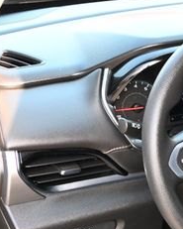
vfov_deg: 24.0
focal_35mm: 78
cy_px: 190
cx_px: 287
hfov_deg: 17.4
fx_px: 528
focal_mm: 20
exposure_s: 1/125
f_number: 3.8
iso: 1000
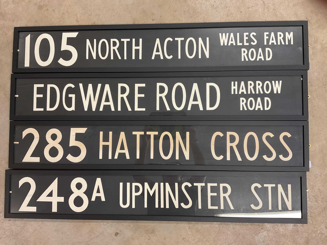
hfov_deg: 61.7
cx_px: 164
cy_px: 122
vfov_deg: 48.2
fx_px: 274
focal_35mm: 29
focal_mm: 3
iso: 100
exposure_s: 1/50
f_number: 1.8
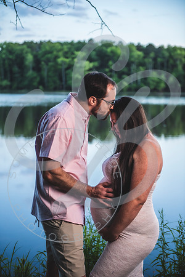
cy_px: 138
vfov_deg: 32.4
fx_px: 478
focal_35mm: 62
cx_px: 92
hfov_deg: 21.9
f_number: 2.8
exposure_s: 1/400
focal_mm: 62
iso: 200
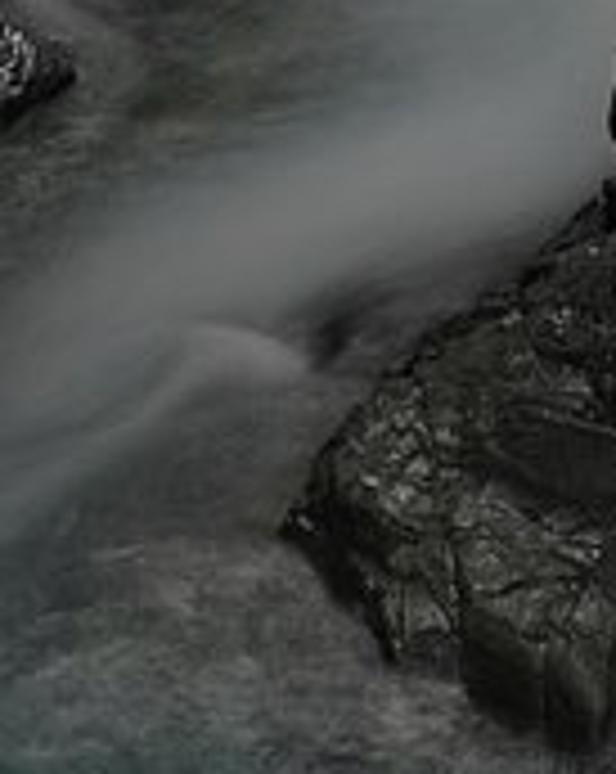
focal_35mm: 201
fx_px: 4593
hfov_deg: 7.7
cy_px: 176
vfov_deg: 9.6
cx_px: 259
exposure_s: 2
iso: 400
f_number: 7.1
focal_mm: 48
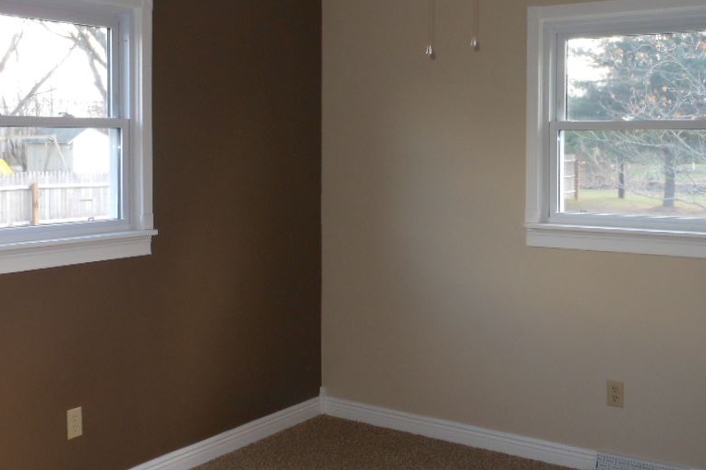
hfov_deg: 42.7
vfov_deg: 29.1
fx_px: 902
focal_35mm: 46
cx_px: 316
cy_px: 180
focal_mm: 5.9
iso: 200
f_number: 4
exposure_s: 1/25
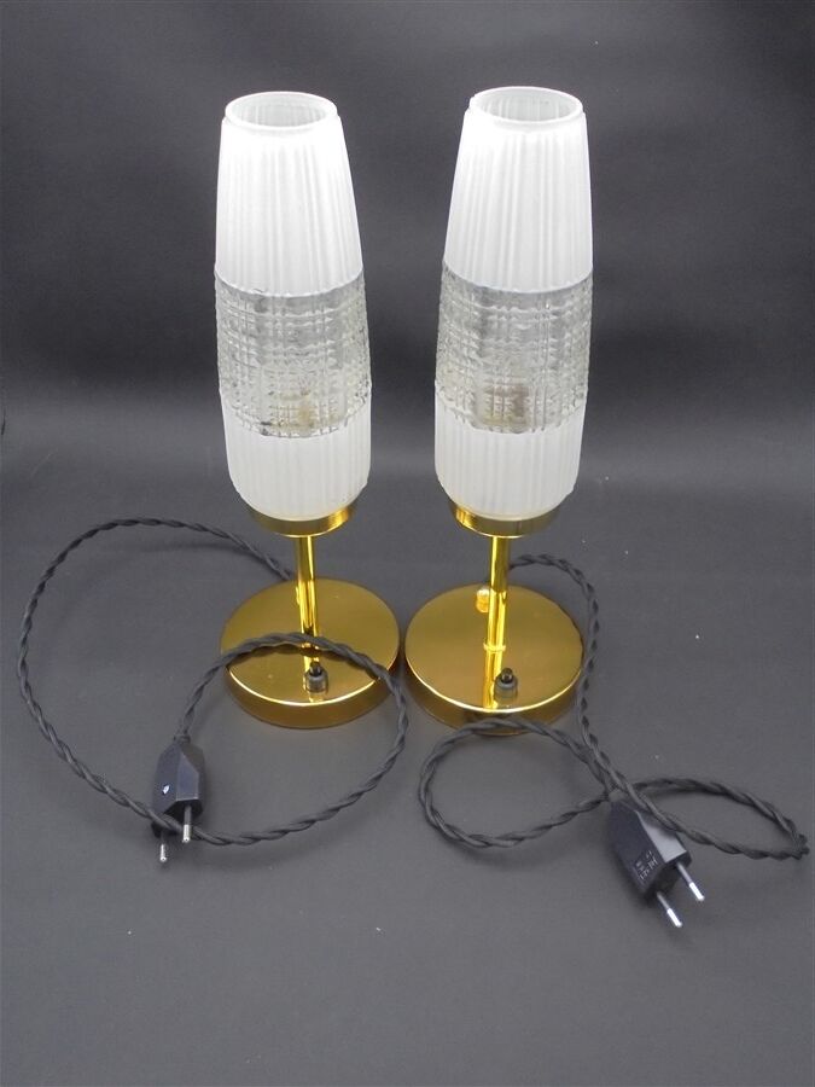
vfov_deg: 54.0
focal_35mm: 34
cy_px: 544
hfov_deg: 41.8
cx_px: 408
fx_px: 1067
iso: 320
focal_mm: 6.1
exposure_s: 1/30
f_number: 4
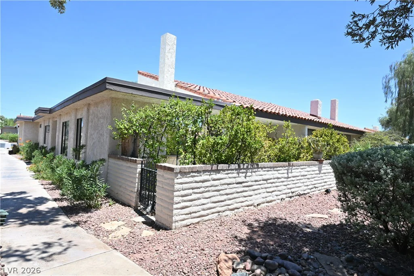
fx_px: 236
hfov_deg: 82.6
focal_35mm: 20
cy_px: 138
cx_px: 207
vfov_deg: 60.7
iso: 125
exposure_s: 1/60
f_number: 14
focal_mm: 20.5
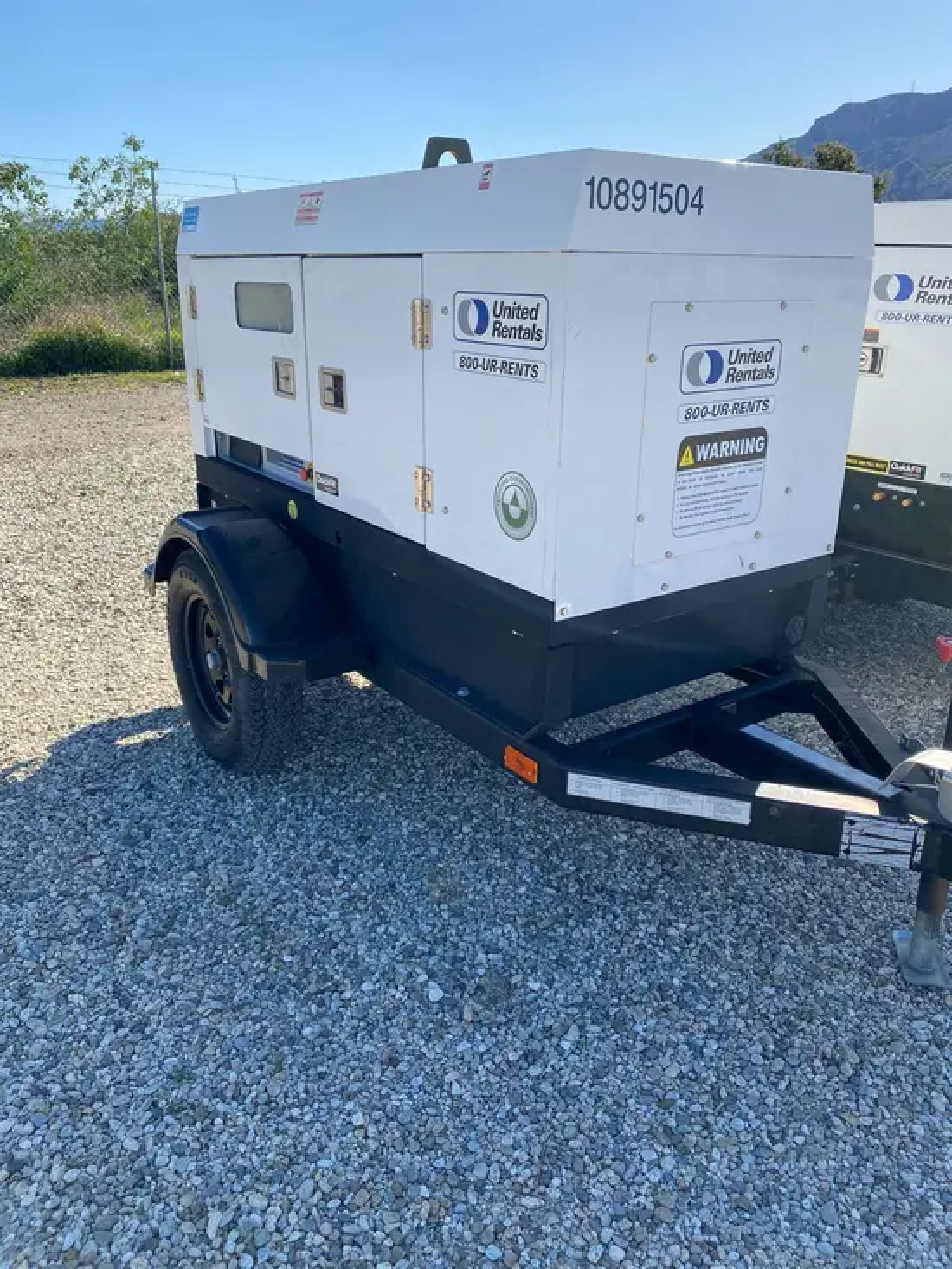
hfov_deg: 53.1
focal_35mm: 26
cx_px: 476
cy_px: 634
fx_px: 953
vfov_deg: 67.3
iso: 32
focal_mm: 4.25
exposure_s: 1/1727
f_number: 1.8
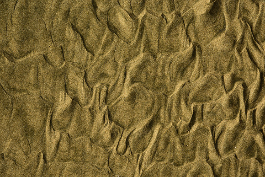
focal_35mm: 70
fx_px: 515
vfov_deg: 19.5
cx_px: 132
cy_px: 88
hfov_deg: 28.8
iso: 64
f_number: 11
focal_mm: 70
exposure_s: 1/125
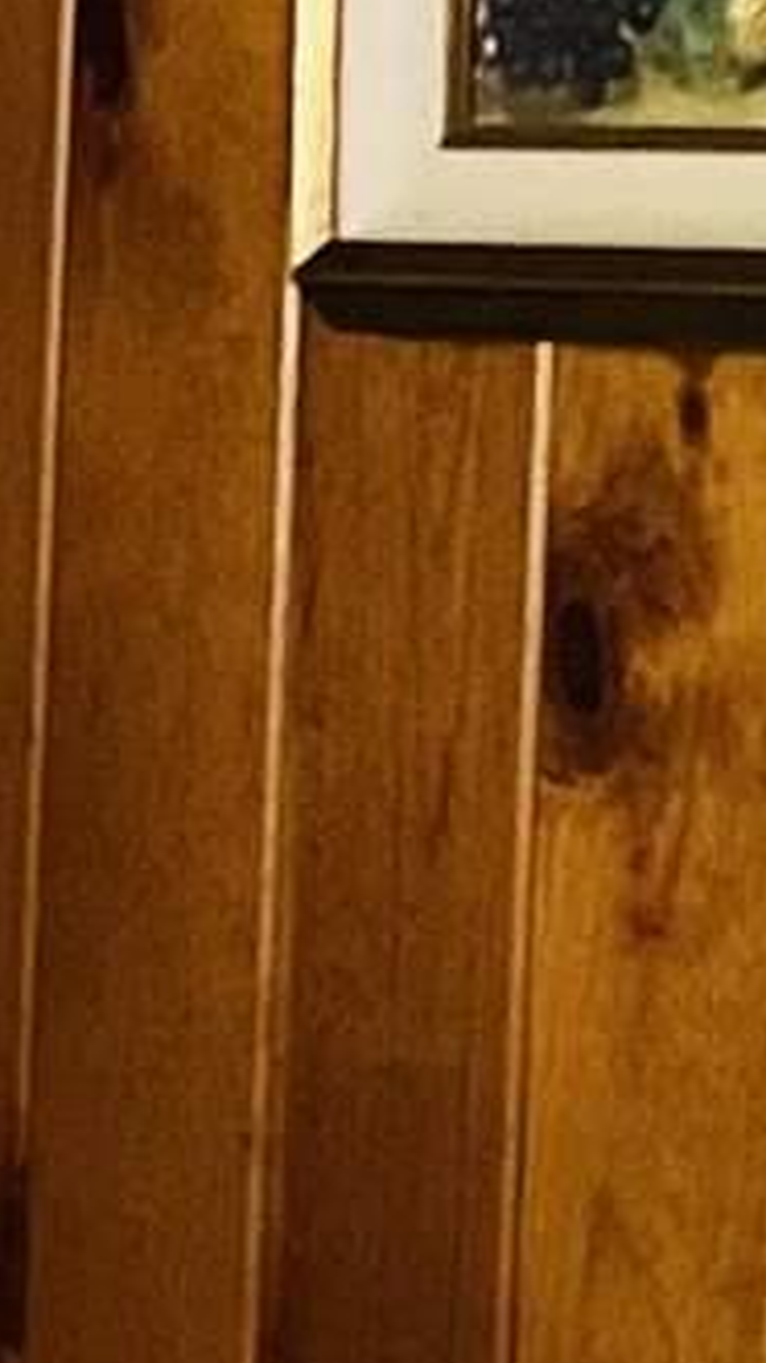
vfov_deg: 7.6
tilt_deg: -5.6
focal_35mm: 283
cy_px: 1231
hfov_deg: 4.1
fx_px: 10227
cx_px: -1594
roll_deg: -1.3
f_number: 1.8
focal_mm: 3.99
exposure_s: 1/30
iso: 500
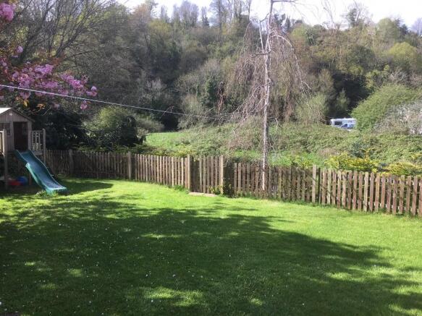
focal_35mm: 29
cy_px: 158
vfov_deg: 48.2
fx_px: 353
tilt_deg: -7.4
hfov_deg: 61.7
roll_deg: +1.3
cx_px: 211
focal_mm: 4.15
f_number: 2.2
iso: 25
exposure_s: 1/506
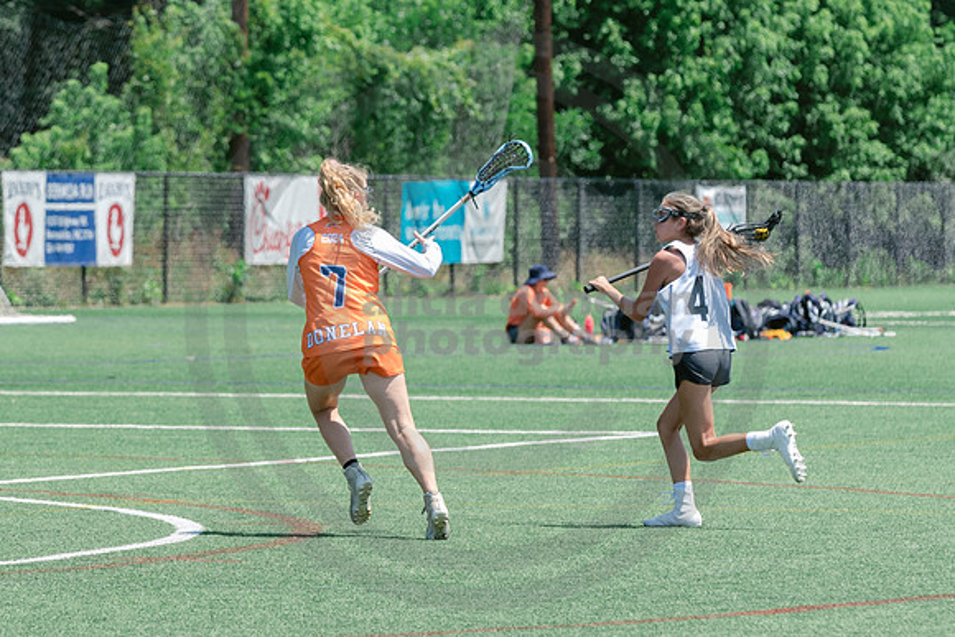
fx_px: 9097
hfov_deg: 6.0
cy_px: 320
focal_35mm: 343
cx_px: 291
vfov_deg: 4.0
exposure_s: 1/1600
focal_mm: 160
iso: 400
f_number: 5
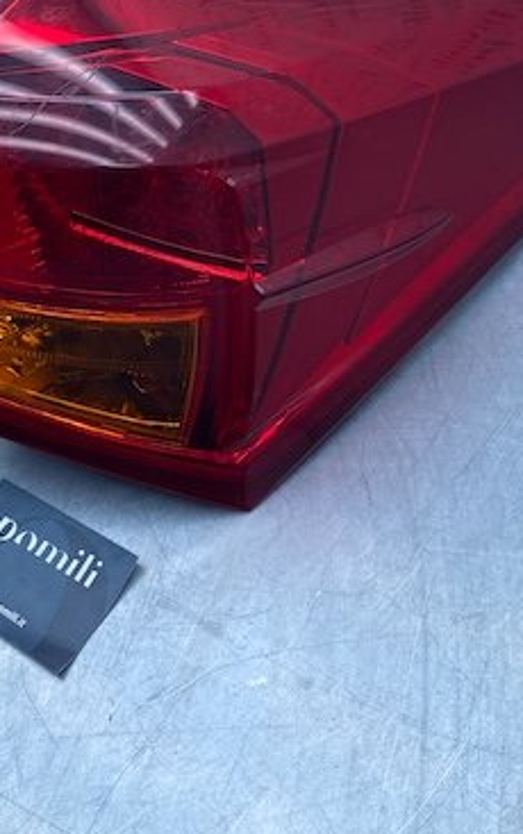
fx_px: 1093
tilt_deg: -46.4
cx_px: 268
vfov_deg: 40.8
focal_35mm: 48
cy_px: 227
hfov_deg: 26.9
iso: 32
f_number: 1.8
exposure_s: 1/852
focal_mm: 4.25
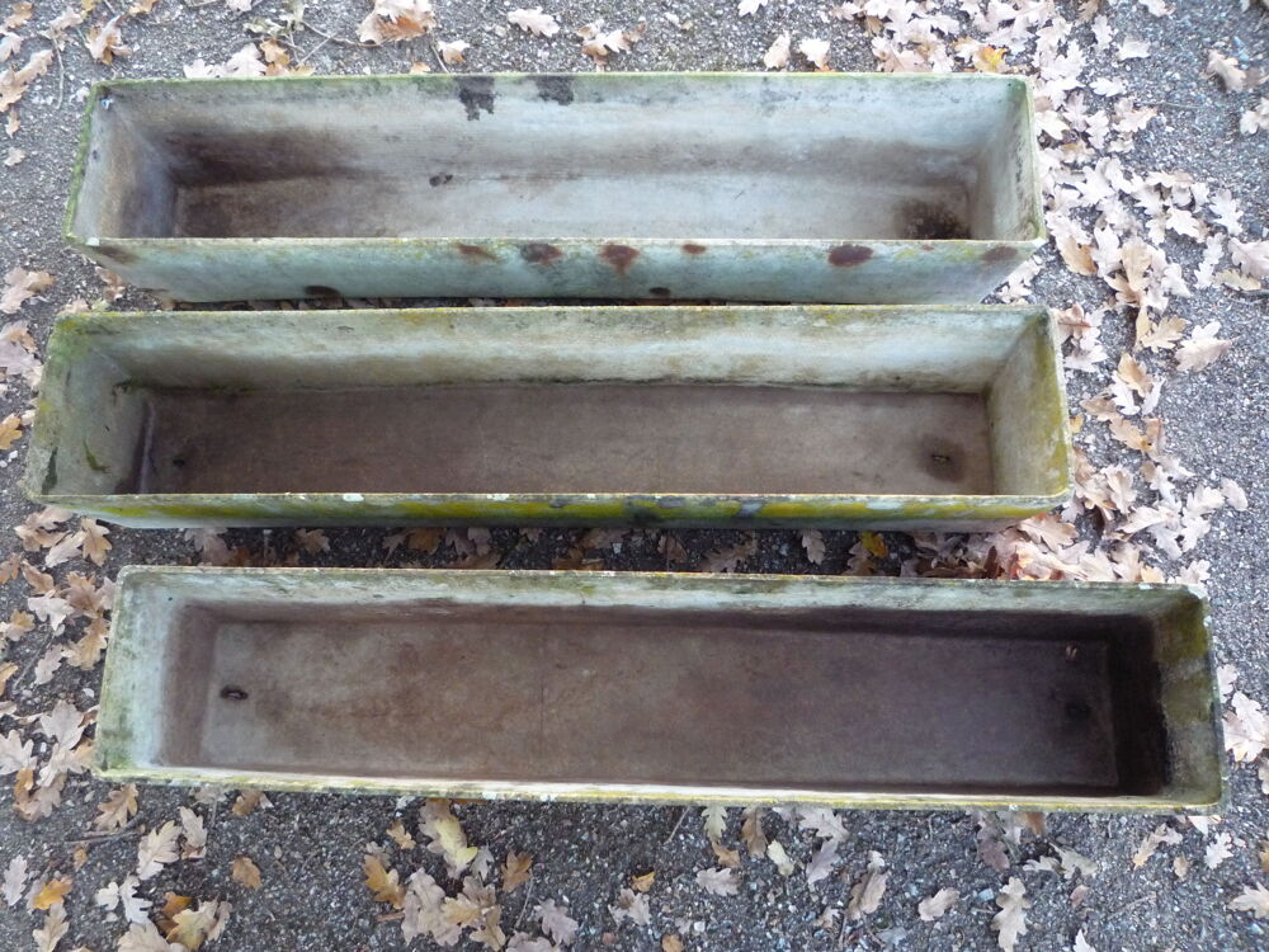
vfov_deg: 46.8
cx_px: 634
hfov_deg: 60.0
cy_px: 476
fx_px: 1100
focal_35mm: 30
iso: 400
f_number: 3.3
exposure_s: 1/30
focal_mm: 5.2
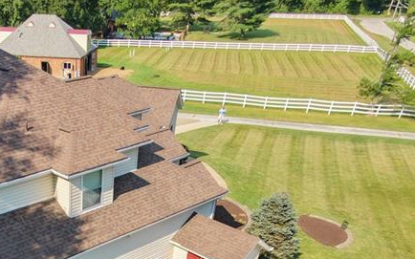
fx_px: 452
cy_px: 346
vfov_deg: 26.5
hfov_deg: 46.2
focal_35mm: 40
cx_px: 72
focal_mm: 3.05
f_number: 2.2
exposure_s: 1/400
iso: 100
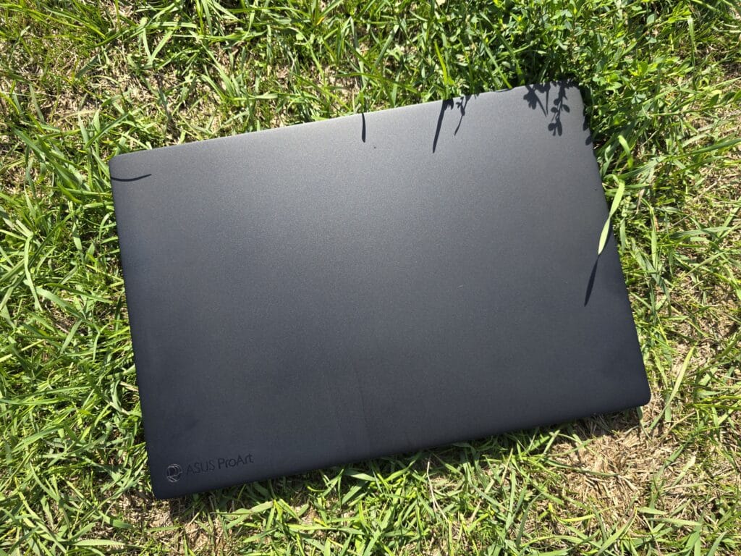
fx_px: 492
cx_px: 370
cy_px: 278
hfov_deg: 73.9
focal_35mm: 23
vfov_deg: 58.9
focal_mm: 6.3
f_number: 1.7
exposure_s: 1/382
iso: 12
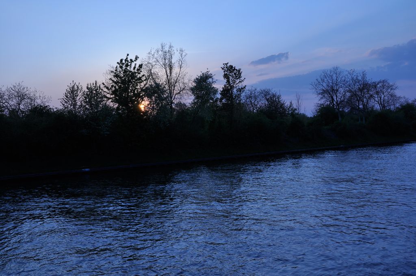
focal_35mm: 38
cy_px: 138
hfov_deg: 51.3
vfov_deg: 35.4
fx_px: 433
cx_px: 208
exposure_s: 1/250
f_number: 8
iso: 200
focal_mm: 25
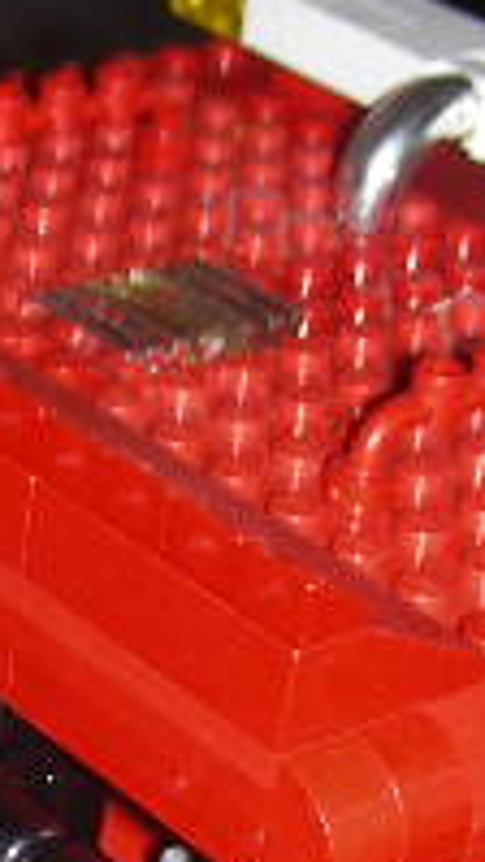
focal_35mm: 133
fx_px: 3039
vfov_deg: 15.7
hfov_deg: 8.9
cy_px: 962
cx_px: -290
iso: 50
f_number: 3.5
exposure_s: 1/60
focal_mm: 6.3
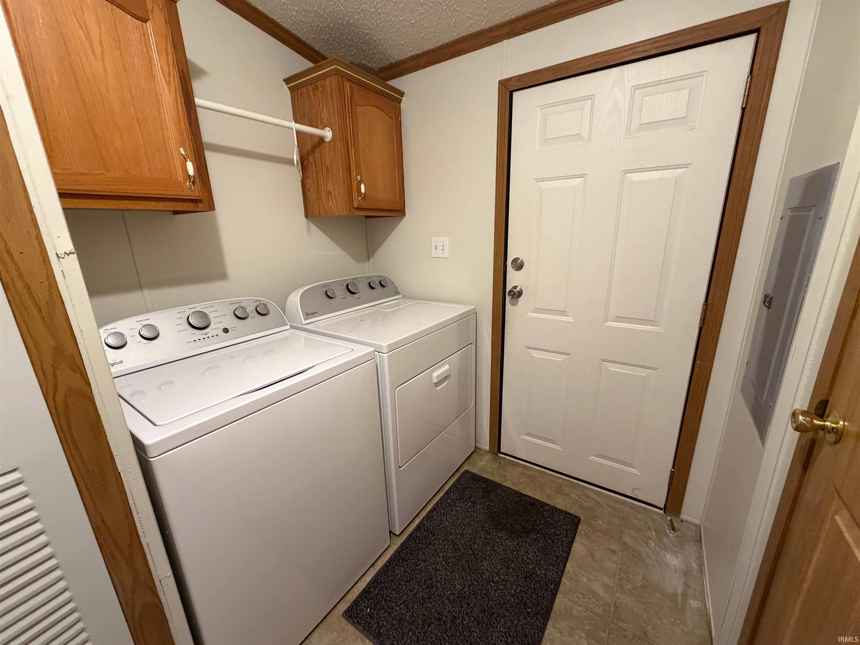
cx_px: 430
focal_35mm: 14
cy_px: 322
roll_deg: +2.2
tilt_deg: -16.4
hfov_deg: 102.1
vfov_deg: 85.7
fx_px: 348
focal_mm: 2.22
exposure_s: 1/60
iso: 400
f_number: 2.2
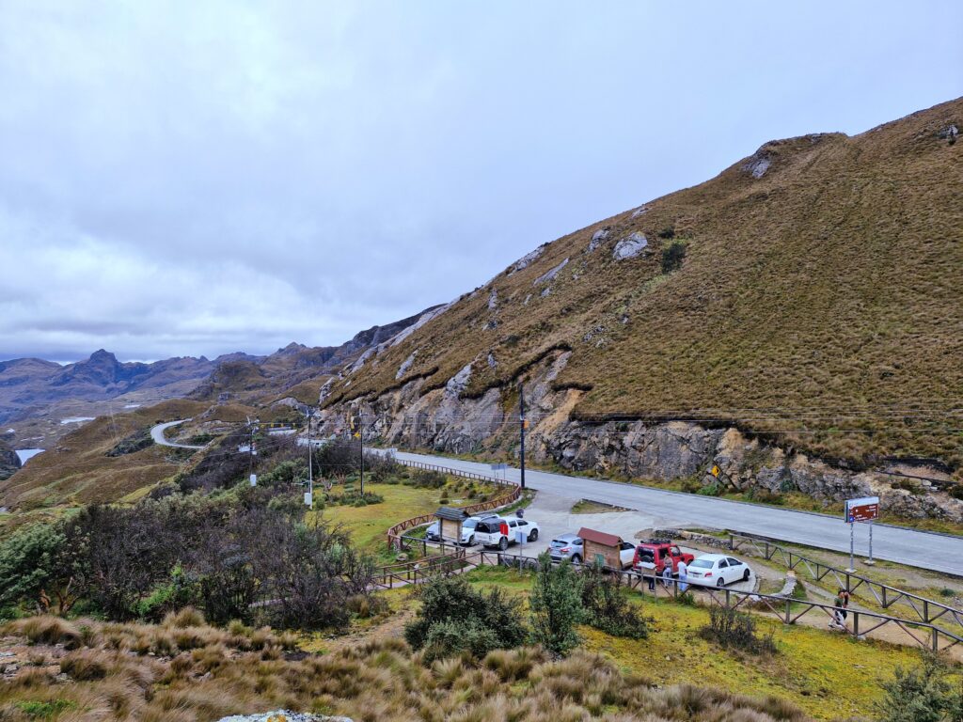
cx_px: 482
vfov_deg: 58.9
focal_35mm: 23
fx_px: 640
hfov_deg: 73.9
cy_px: 361
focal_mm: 5.54
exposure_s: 1/1667
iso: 50
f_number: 1.8
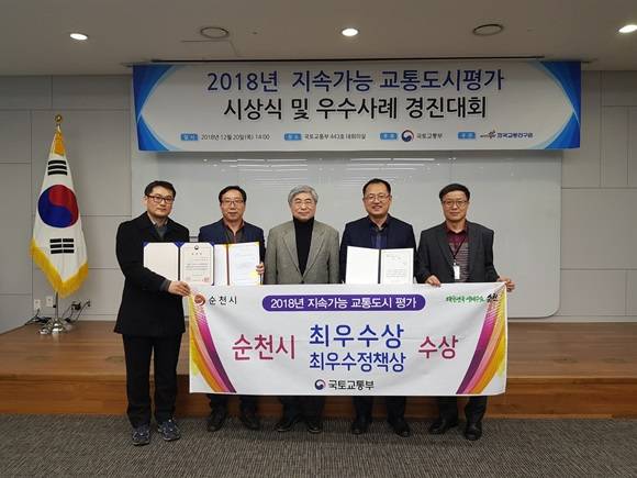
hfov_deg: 67.3
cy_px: 239
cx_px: 318
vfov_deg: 53.1
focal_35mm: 26
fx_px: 478
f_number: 1.7
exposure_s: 1/60
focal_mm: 4.2
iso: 80
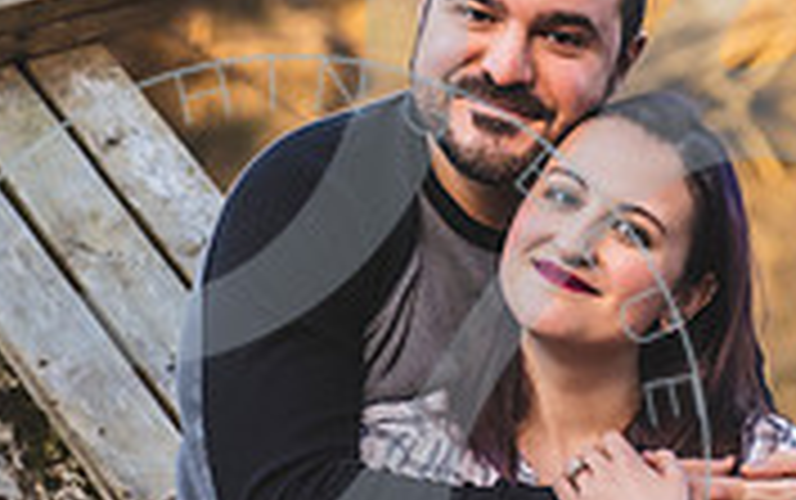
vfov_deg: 7.3
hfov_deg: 11.6
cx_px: 495
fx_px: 3930
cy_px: 131
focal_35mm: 181
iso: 100
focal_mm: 70
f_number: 2.8
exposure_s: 1/320
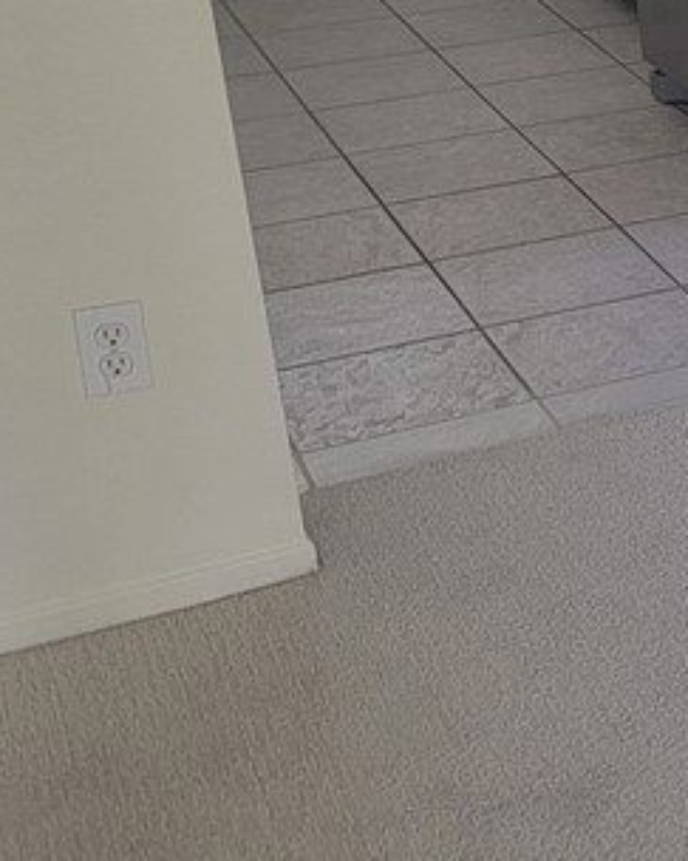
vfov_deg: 23.9
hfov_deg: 16.1
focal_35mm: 79
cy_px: 207
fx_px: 2012
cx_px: 1283
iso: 200
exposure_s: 1/40
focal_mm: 6.7
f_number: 1.8
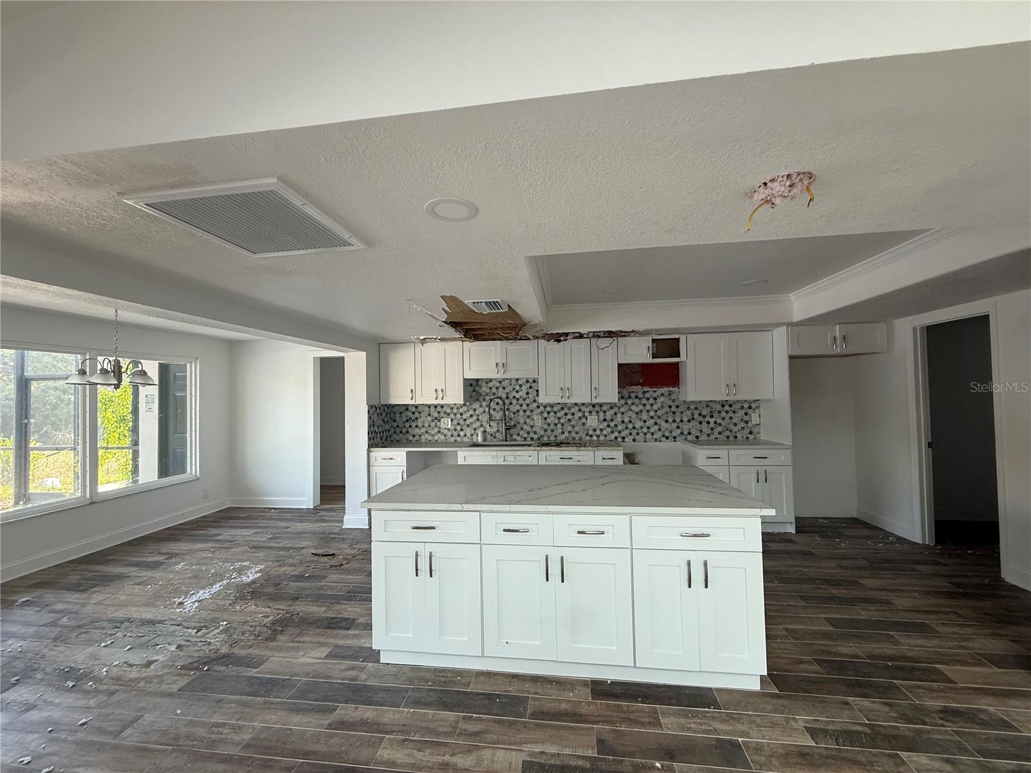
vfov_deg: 85.7
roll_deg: +0.7
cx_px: 516
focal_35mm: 14
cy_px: 386
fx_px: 417
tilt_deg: +2.0
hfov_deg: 102.1
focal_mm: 2.22
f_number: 2.2
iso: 160
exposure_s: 1/99
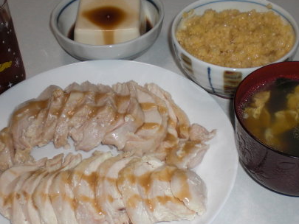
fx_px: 518
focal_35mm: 60
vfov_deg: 24.4
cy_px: 133
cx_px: 154
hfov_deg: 32.2
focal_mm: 6.3
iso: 100
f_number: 3.1
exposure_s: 1/60
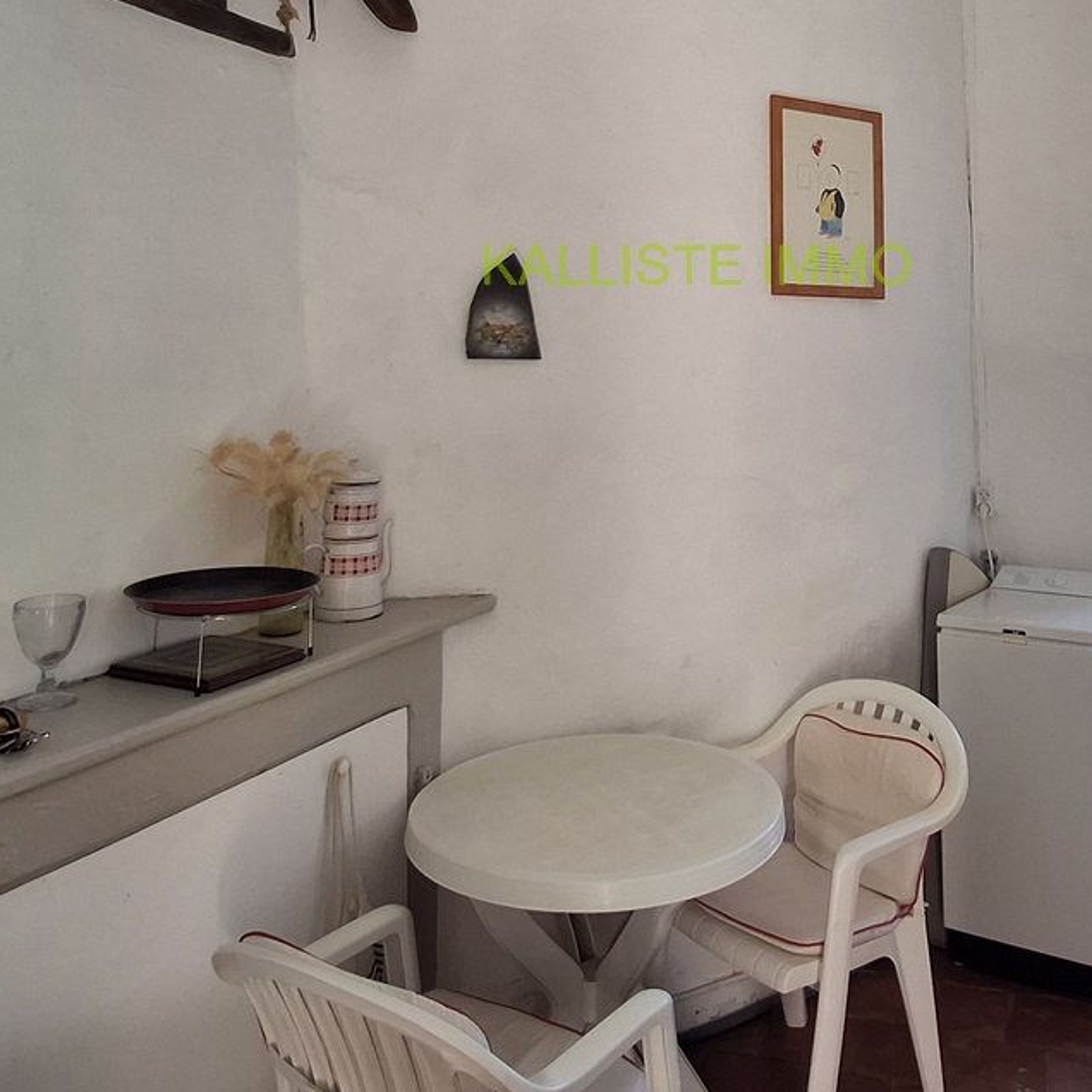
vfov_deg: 49.0
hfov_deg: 50.5
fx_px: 1142
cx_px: 697
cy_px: 266
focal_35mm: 32
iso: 64
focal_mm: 1.64
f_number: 2.2
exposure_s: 1/50
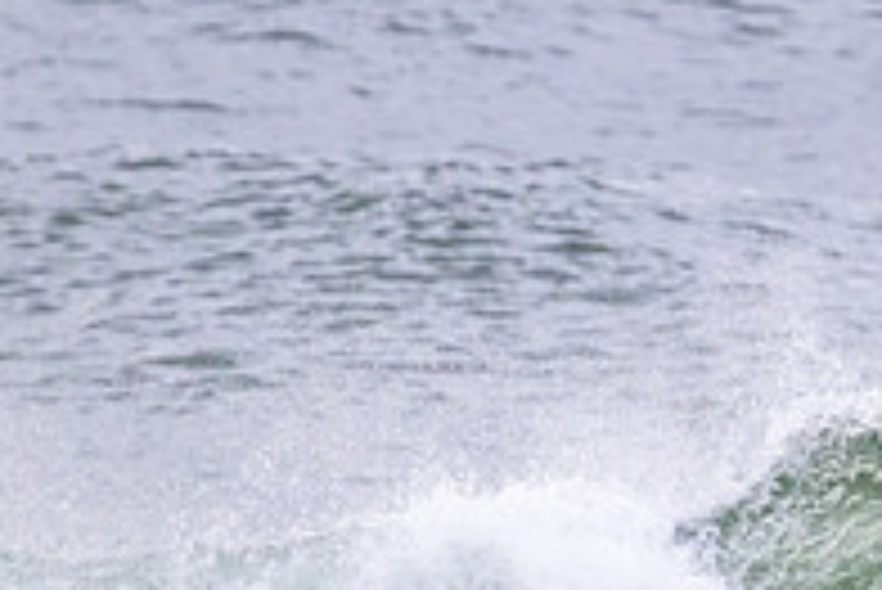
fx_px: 57934
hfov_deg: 0.9
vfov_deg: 0.6
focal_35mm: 2363
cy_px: 705
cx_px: 1260
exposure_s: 1/2000
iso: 5000
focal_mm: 800
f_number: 11
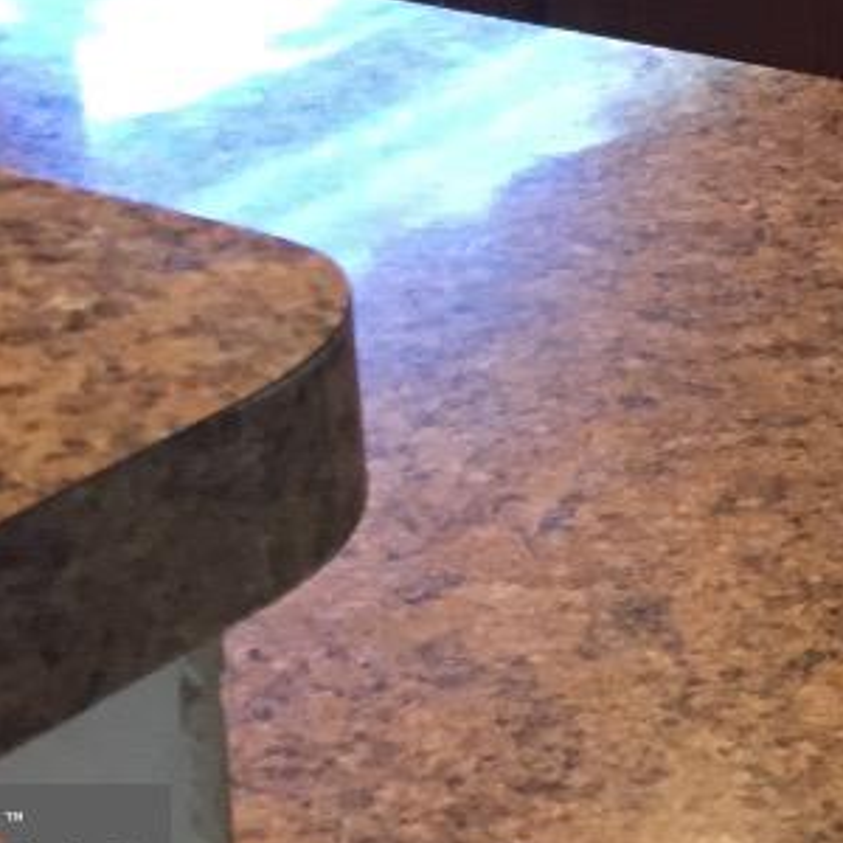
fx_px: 3389
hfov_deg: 12.4
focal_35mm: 123
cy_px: -573
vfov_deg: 13.1
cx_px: 1703
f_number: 2.2
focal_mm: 4.15
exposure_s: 1/15
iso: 64
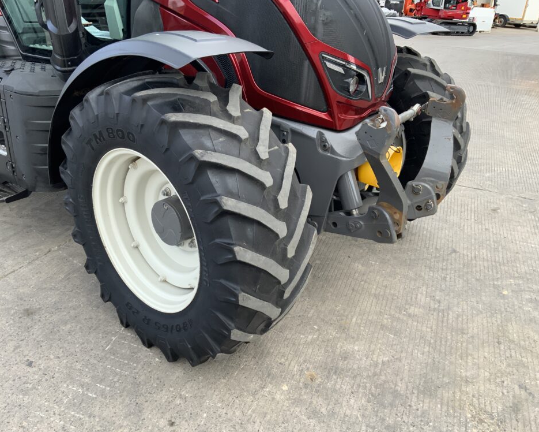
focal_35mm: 31
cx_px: 248
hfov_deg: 57.1
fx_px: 495
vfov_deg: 47.1
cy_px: 218
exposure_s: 1/340
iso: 16
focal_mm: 3
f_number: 1.8
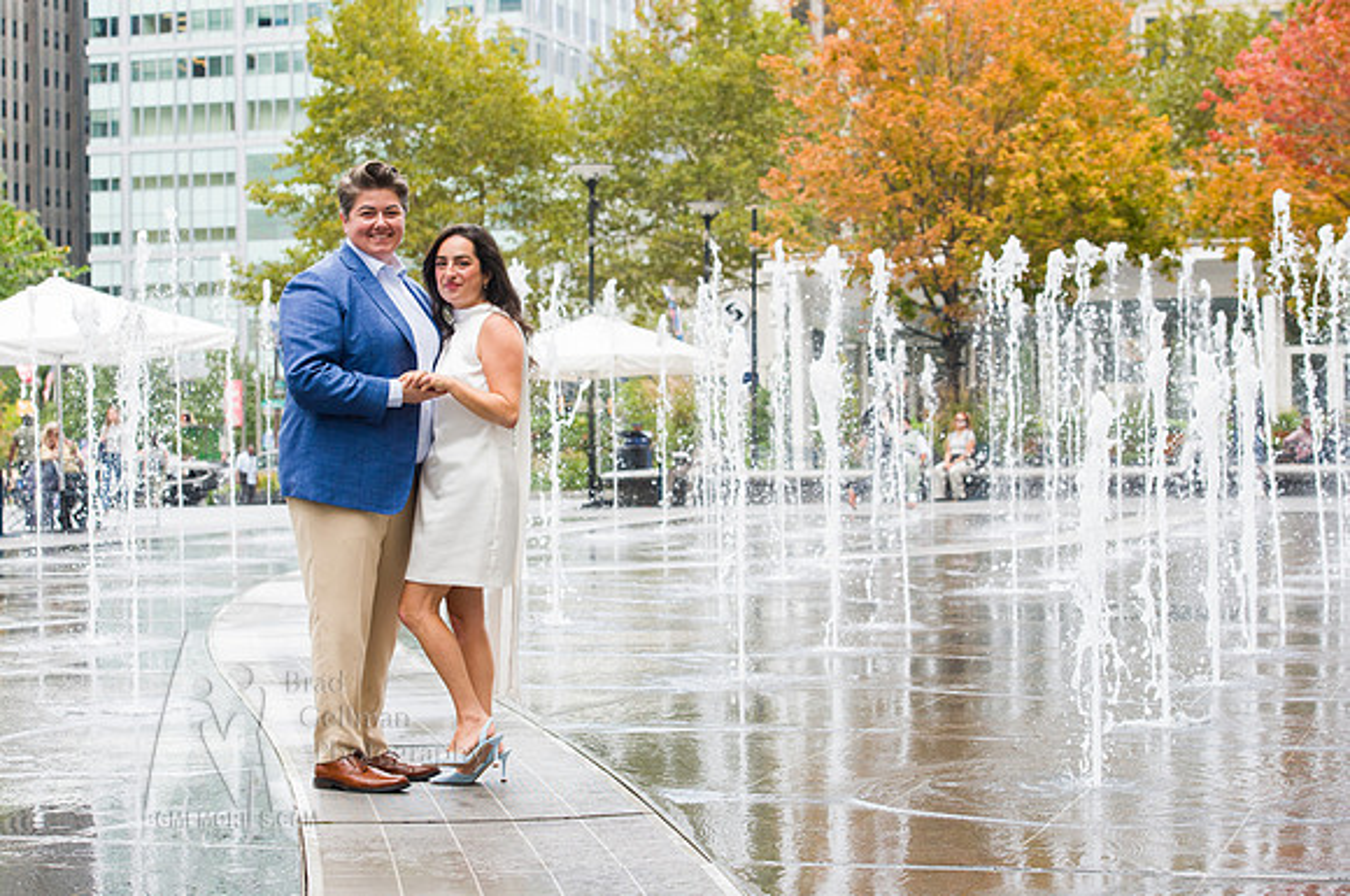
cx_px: 630
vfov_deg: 17.9
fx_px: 2842
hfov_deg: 26.7
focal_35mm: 76
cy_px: 422
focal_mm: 70
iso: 800
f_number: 5
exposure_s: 1/320
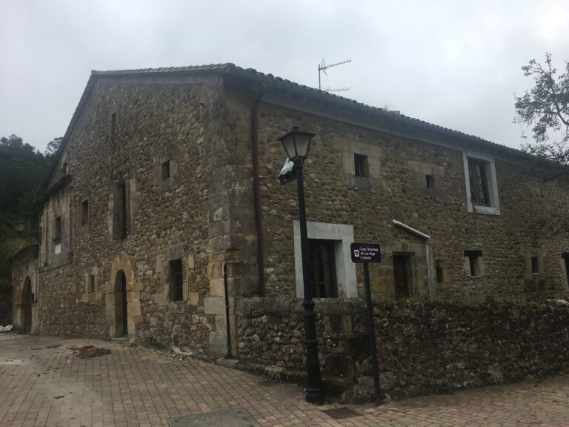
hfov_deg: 61.7
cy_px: 214
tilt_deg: +11.3
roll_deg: +3.7
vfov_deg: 48.2
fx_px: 477
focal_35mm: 29
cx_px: 284
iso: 25
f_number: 2.2
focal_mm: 4.15
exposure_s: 1/962
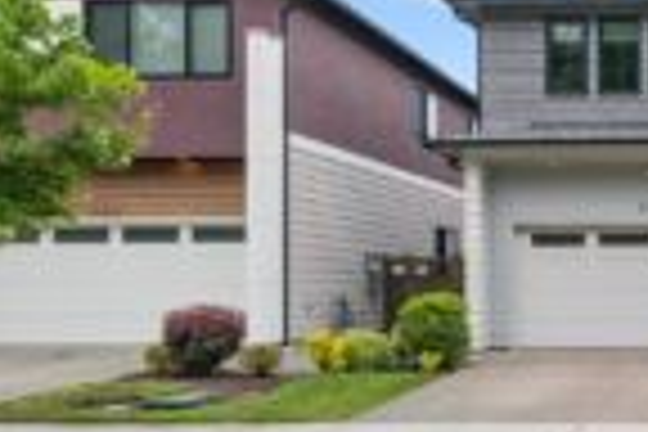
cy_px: 263
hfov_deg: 33.4
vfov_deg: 26.9
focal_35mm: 50
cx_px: 747
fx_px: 900
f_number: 7.1
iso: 125
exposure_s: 1/160
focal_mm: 18
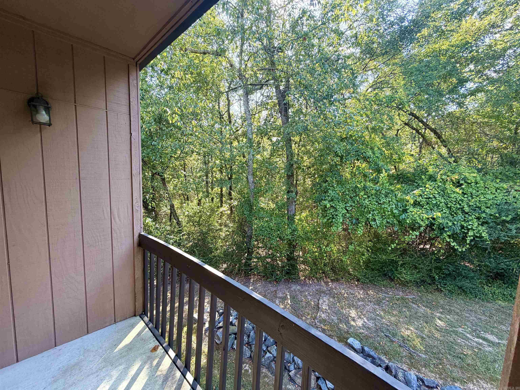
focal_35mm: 14
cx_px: 260
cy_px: 195
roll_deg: -0.9
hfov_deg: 102.1
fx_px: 210
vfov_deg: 85.7
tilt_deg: -5.6
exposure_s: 1/121
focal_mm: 2.22
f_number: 2.2
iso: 100
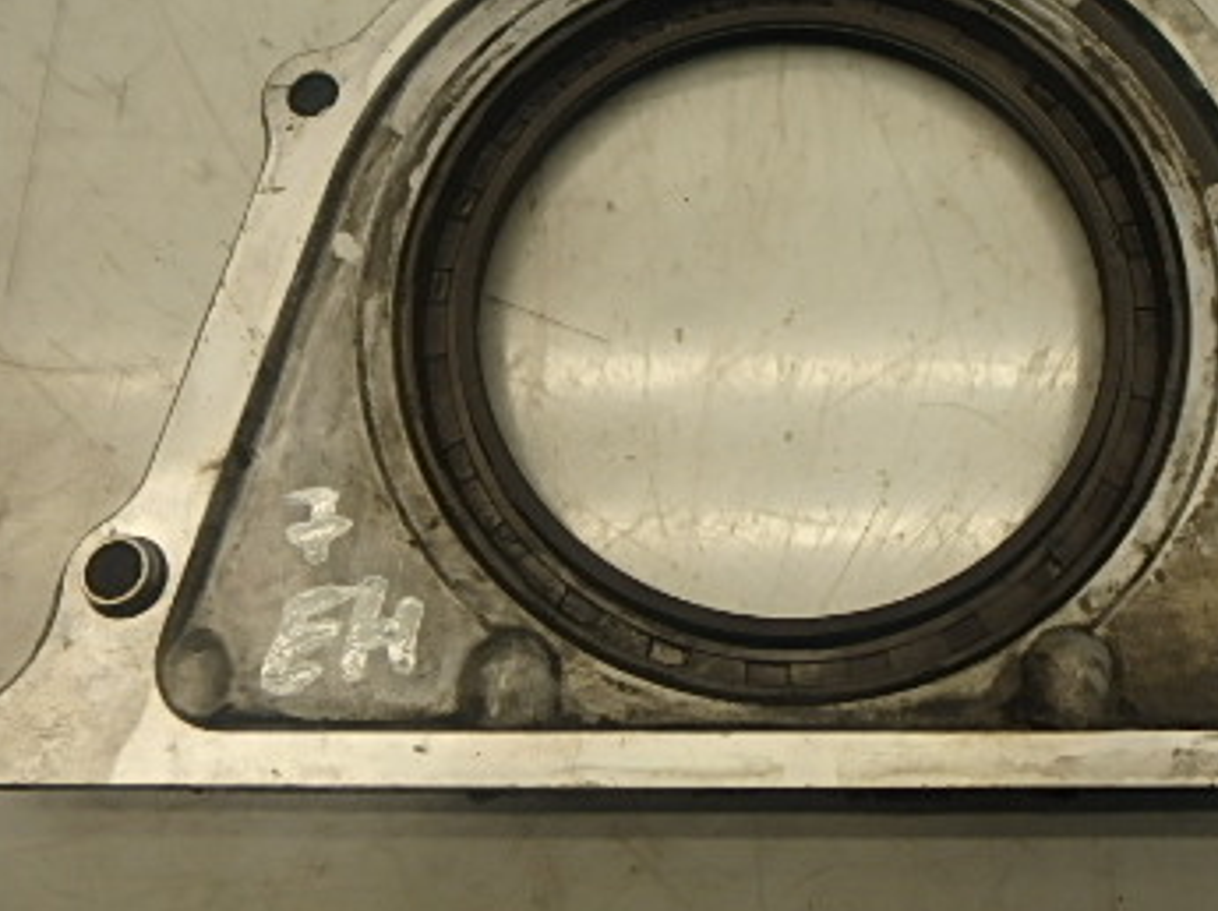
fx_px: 1371
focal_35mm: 39
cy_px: 268
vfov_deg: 36.2
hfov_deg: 47.2
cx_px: 805
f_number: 3.5
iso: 125
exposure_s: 1/60
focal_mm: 3.7
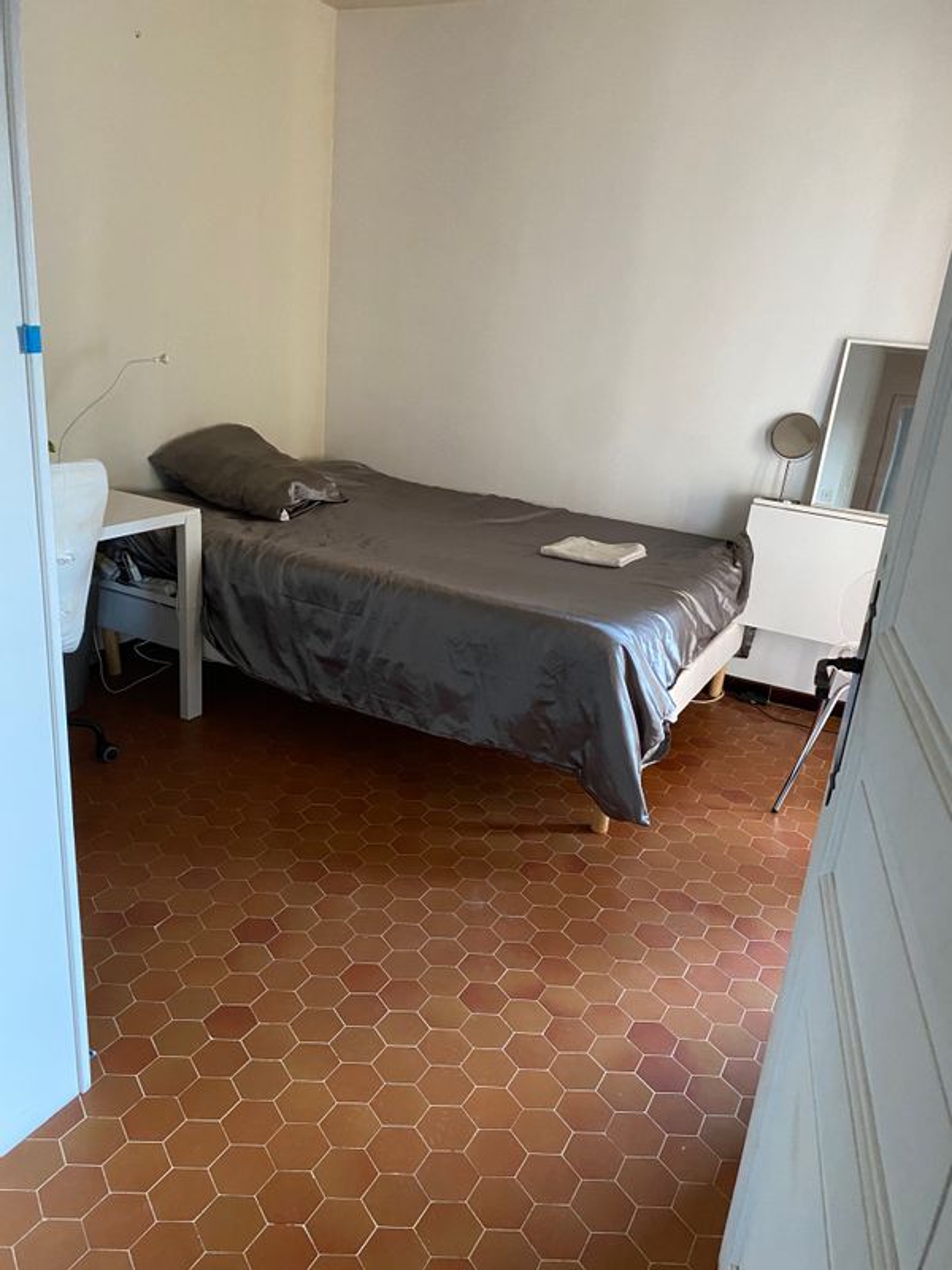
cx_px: 476
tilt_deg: -19.1
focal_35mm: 26
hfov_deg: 53.1
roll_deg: -4.5
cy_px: 635
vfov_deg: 67.3
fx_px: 953
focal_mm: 4.25
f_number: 1.8
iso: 500
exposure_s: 1/53
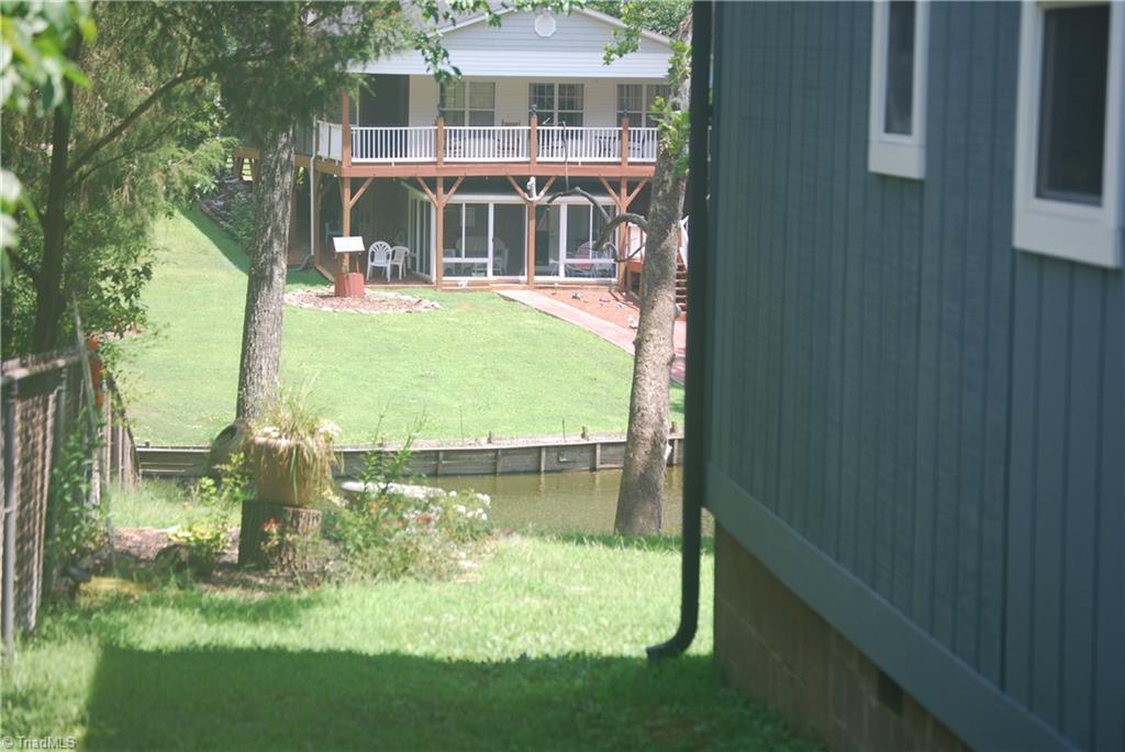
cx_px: 562
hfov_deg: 18.2
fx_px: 3517
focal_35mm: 112
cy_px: 376
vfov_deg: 12.2
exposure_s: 1/125
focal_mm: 75
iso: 200
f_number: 5.6
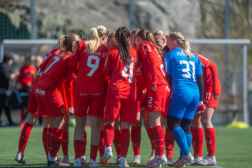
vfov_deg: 3.3
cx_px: 126
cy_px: 84
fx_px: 2938
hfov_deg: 4.9
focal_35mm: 420
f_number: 4
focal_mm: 420
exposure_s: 1/1600
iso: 180
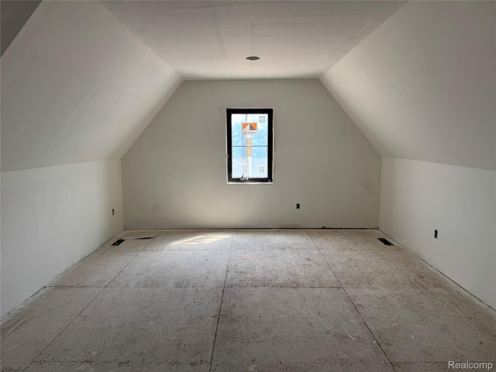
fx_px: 344
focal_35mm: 24
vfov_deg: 56.8
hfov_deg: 71.6
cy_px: 186
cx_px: 248
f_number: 1.78
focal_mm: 6.76
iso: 80
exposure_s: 1/204
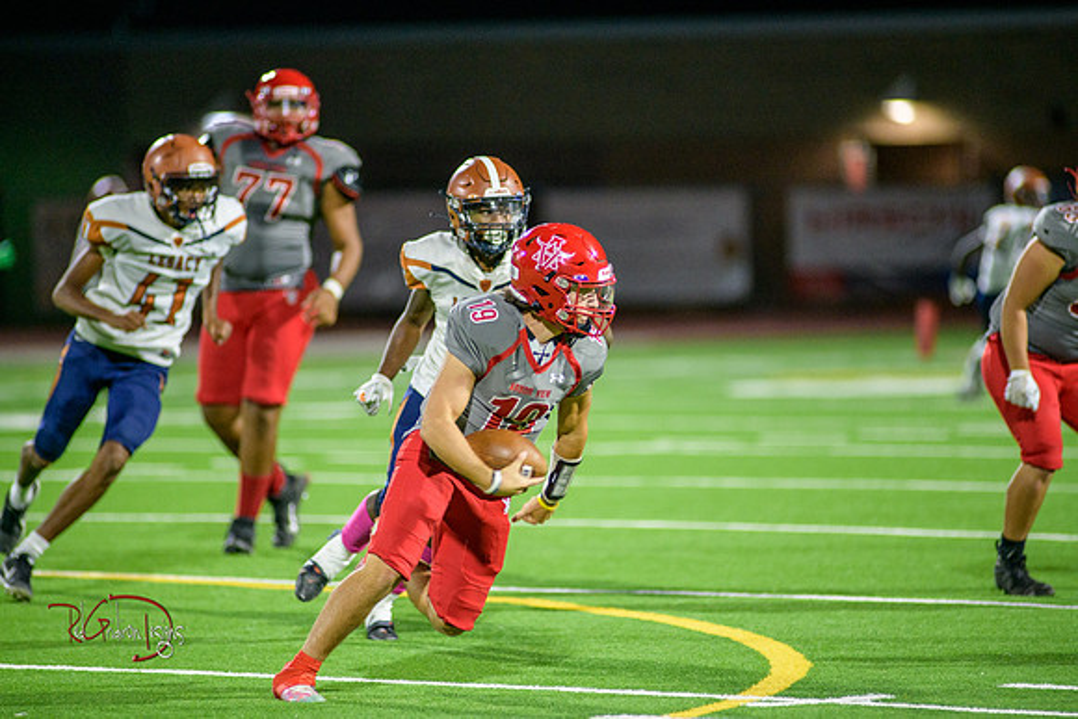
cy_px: 360
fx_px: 8985
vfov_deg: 4.6
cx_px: 539
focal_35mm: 300
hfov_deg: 6.9
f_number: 2.8
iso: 2000
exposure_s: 1/500
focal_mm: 300
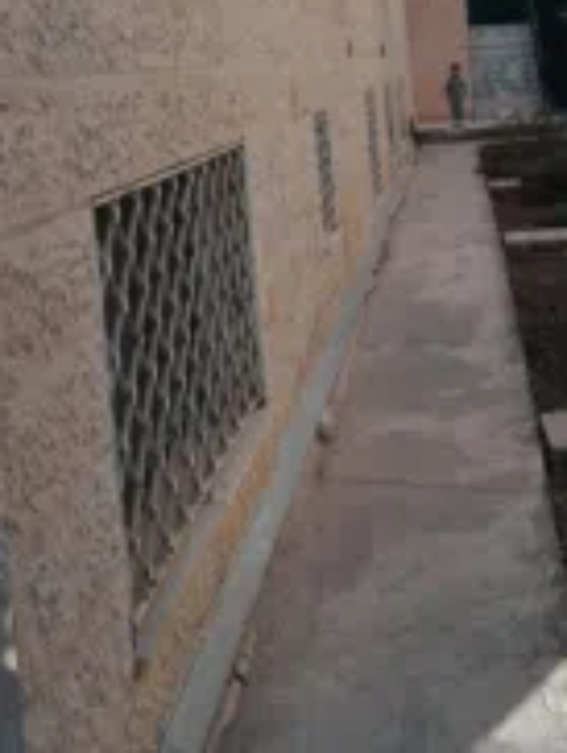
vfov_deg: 33.1
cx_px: 414
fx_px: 1242
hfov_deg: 25.5
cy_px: 190
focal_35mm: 57
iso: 50
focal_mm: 3.83
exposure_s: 1/306
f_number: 2.2
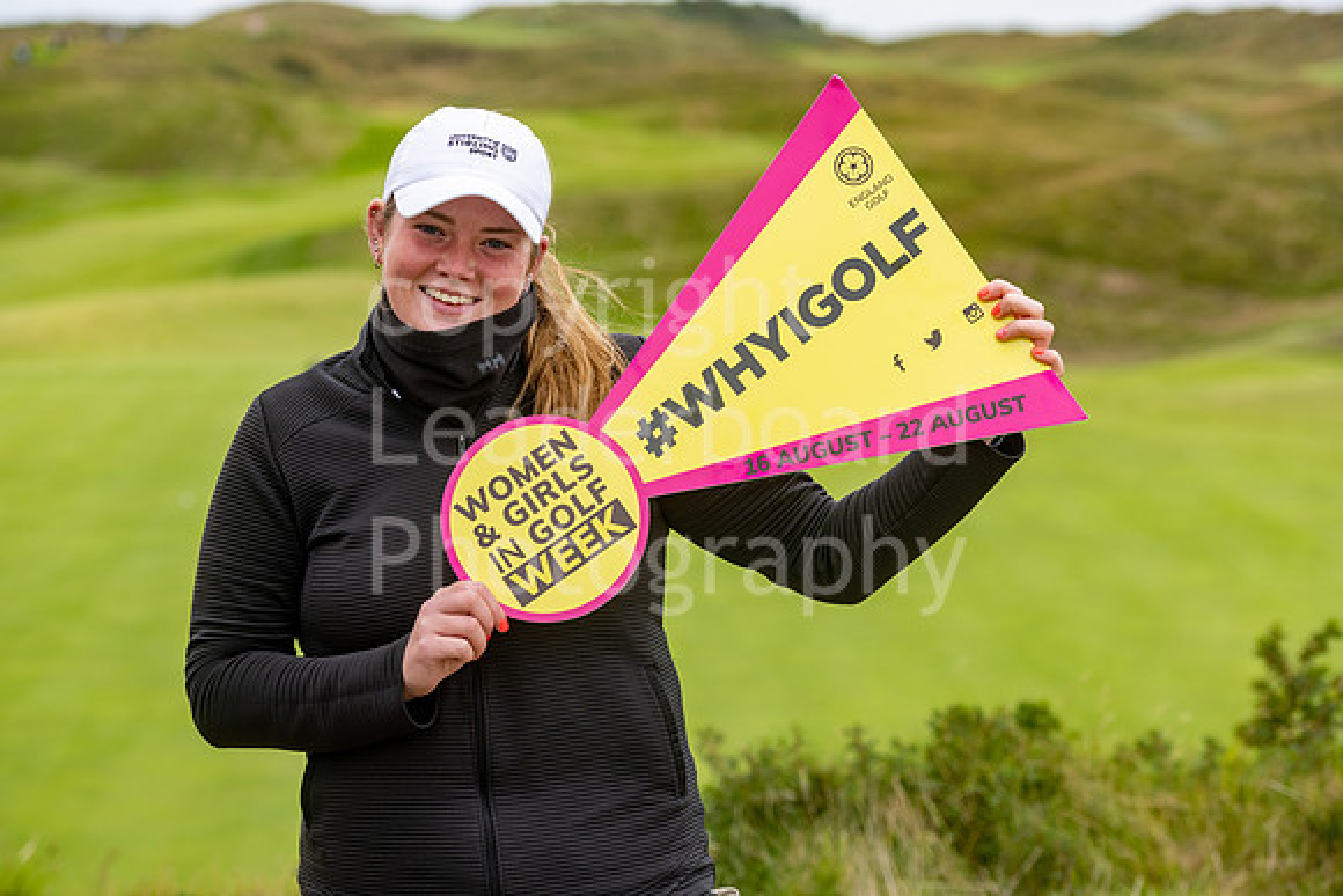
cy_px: 448
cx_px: 672
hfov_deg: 20.0
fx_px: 3806
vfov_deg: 13.4
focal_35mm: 102
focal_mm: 102
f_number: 5
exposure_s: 1/250
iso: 320
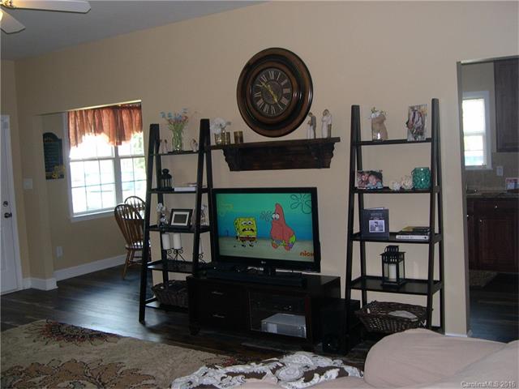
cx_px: 260
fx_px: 570
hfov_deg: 49.0
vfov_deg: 37.7
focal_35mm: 38
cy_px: 194
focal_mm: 8
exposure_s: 1/60
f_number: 2.8
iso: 196
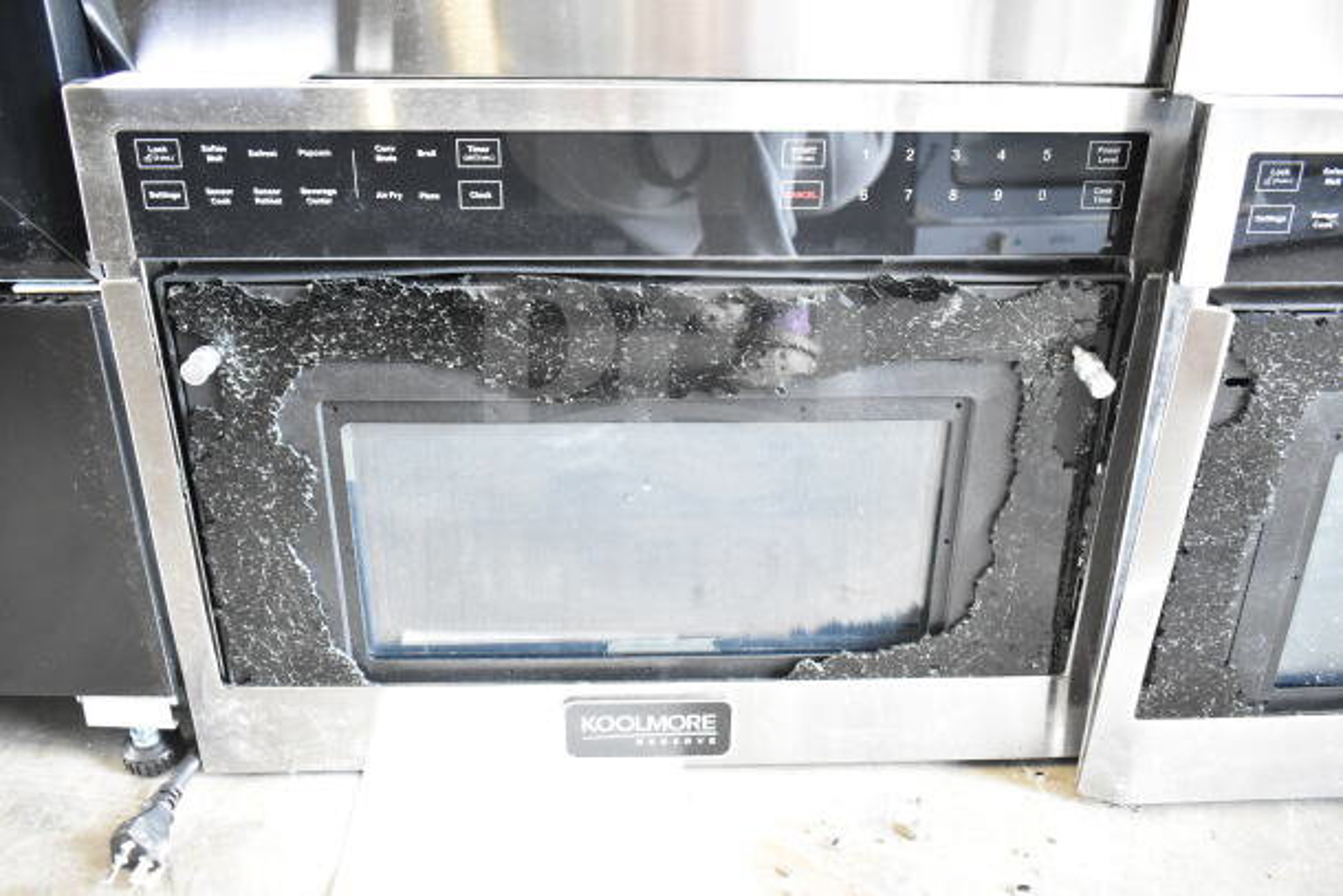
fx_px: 1175
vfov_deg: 41.7
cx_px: 672
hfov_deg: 59.5
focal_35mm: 32
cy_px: 448
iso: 2500
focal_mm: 21
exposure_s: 1/30
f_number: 3.8
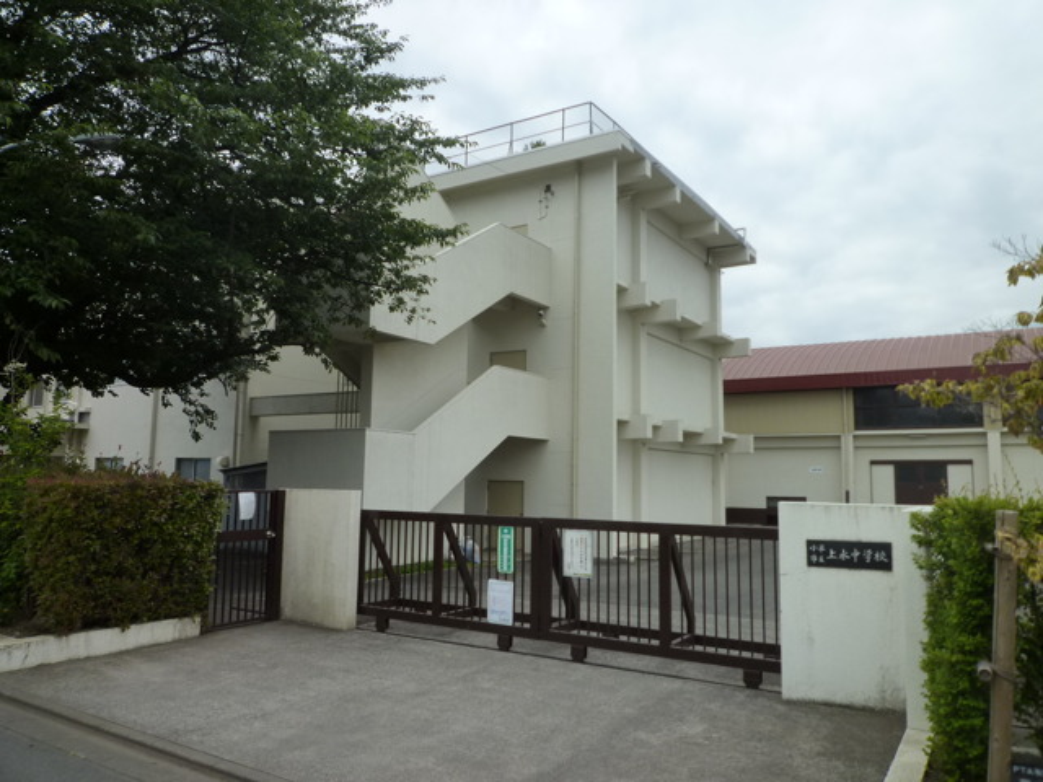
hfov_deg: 69.4
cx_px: 522
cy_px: 391
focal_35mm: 25
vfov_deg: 54.9
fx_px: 753
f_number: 4
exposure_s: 1/640
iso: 125
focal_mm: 4.4
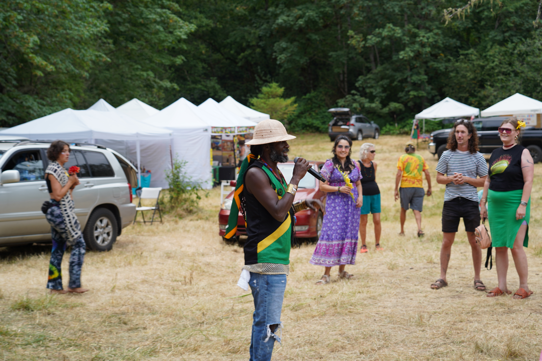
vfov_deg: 23.0
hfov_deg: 33.9
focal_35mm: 59
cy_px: 180
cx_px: 271
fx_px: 888
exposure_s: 1/100
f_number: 4
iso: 100
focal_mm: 59
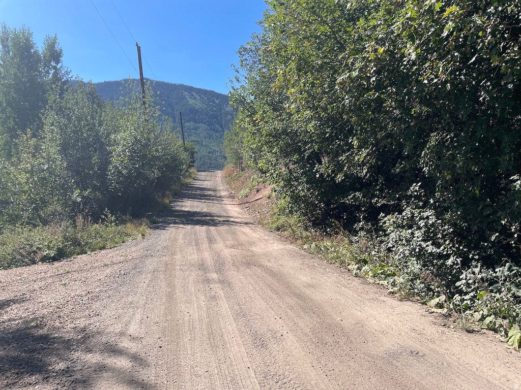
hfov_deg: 67.3
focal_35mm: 26
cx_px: 260
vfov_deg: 53.1
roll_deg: -0.6
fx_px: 391
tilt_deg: +1.1
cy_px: 195
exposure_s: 1/3205
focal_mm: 4.2
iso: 50
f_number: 1.6
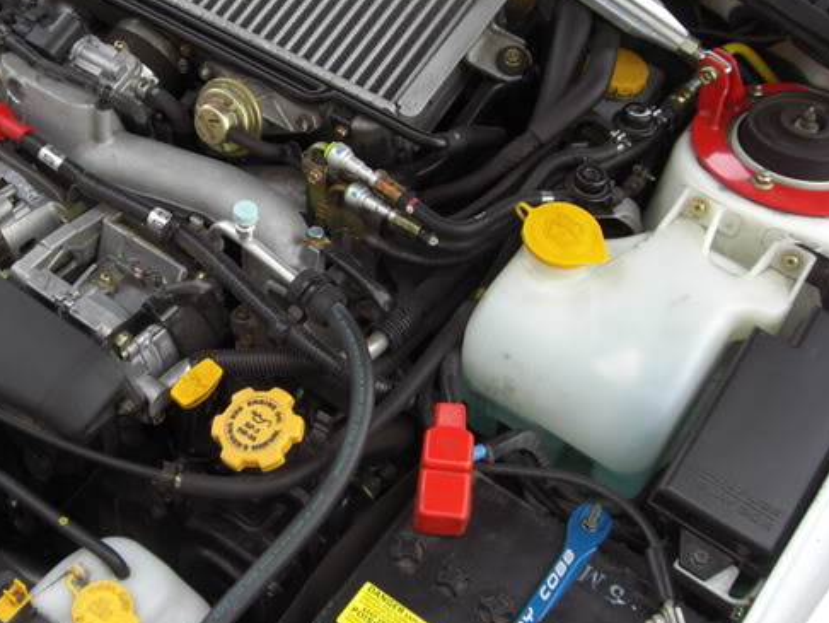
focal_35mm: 50
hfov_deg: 38.0
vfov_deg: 29.1
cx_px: 317
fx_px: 1198
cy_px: 280
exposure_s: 1/100
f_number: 2.7
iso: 64
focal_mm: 6.2
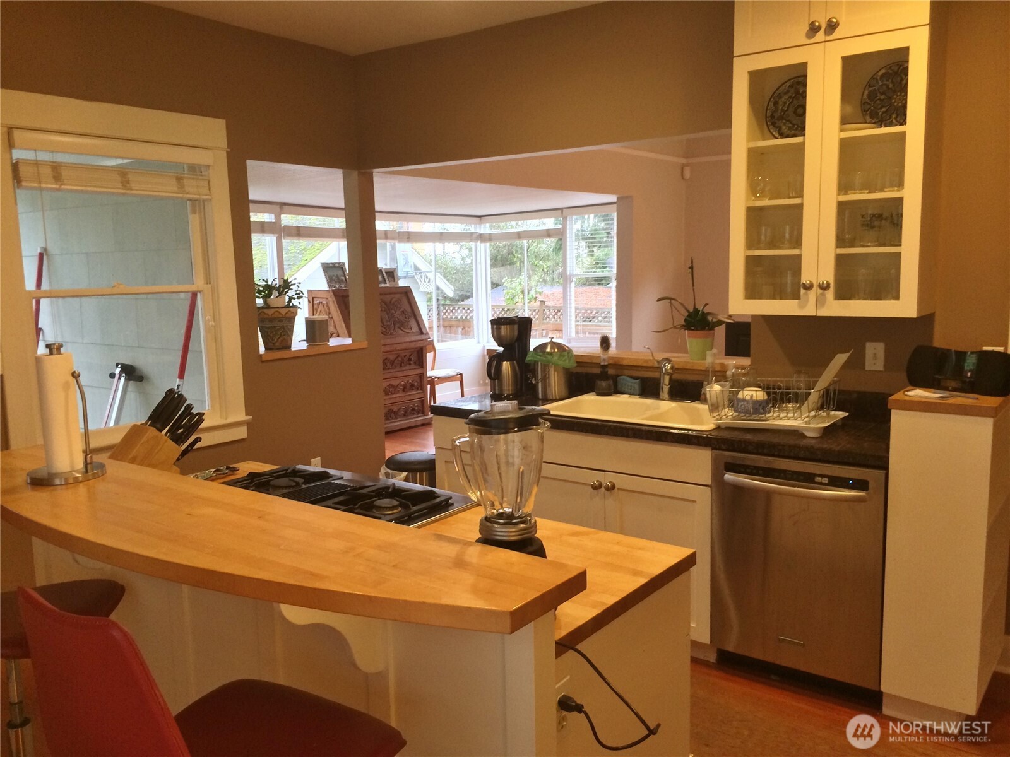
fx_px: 875
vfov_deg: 46.8
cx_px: 505
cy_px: 378
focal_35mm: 30
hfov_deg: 60.0
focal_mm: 4.12
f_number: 2.2
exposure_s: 1/30
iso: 200
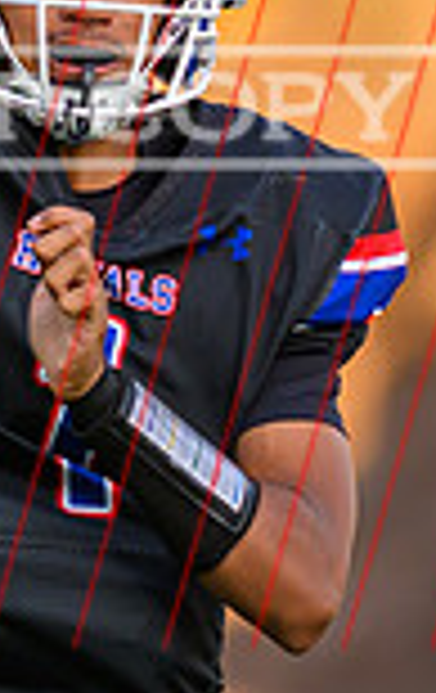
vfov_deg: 1.2
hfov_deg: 0.7
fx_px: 33634
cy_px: -184
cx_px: -56
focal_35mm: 1779
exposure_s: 1/1250
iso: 360
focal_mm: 300
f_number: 2.8
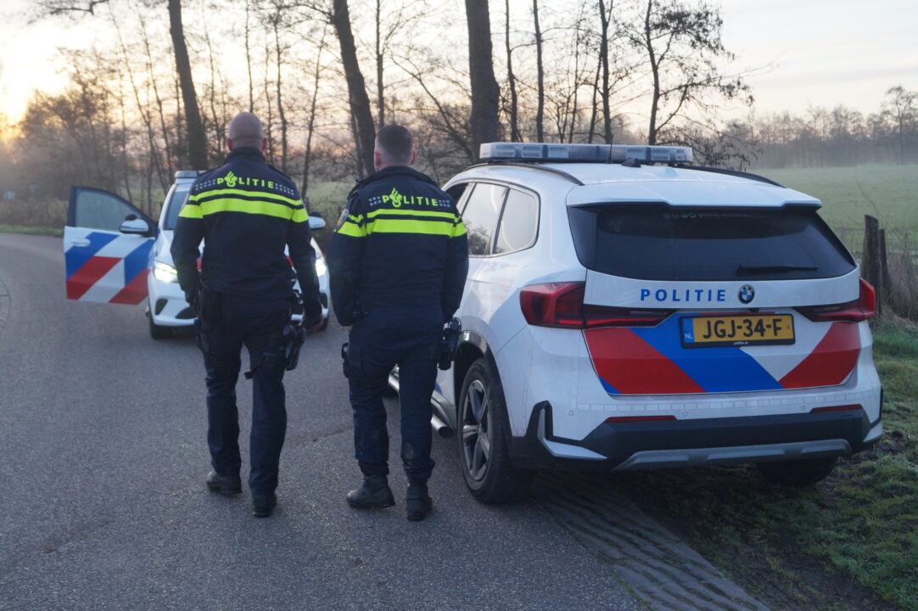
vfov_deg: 34.2
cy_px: 306
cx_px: 459
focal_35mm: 39
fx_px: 994
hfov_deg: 49.6
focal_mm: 26
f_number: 4.5
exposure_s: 1/160
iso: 400
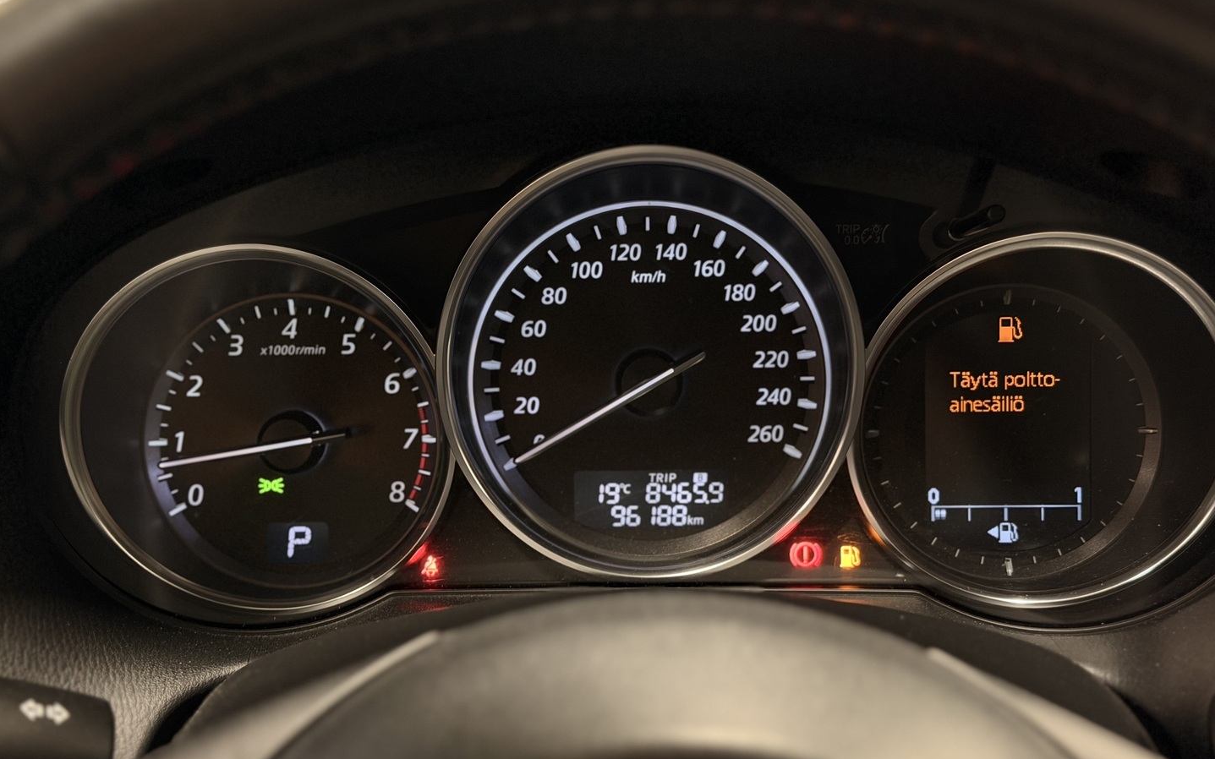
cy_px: 394
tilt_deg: -23.0
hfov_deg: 39.6
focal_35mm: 51
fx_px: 1689
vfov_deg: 25.3
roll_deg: +0.0
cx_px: 607
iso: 400
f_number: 1.78
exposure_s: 1/33
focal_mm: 6.76
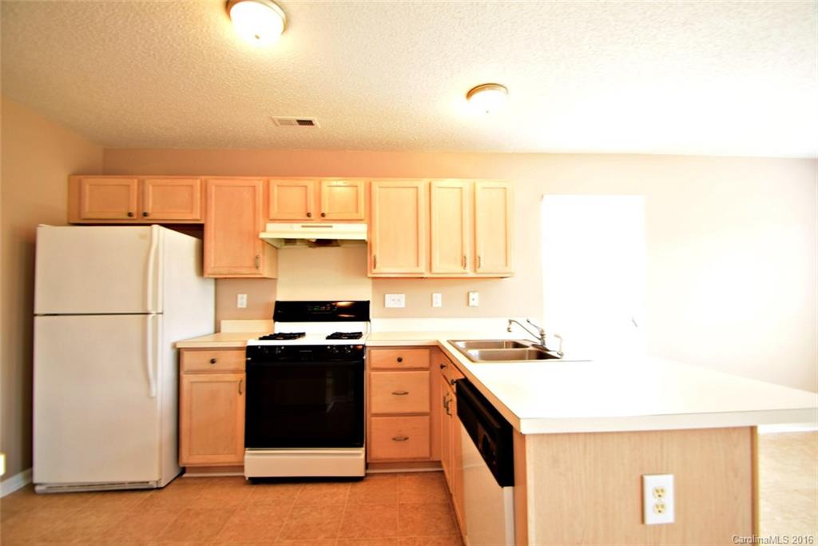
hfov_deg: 100.4
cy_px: 273
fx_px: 341
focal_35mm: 15
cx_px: 409
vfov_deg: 77.3
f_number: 4
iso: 100
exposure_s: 1/6
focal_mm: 10
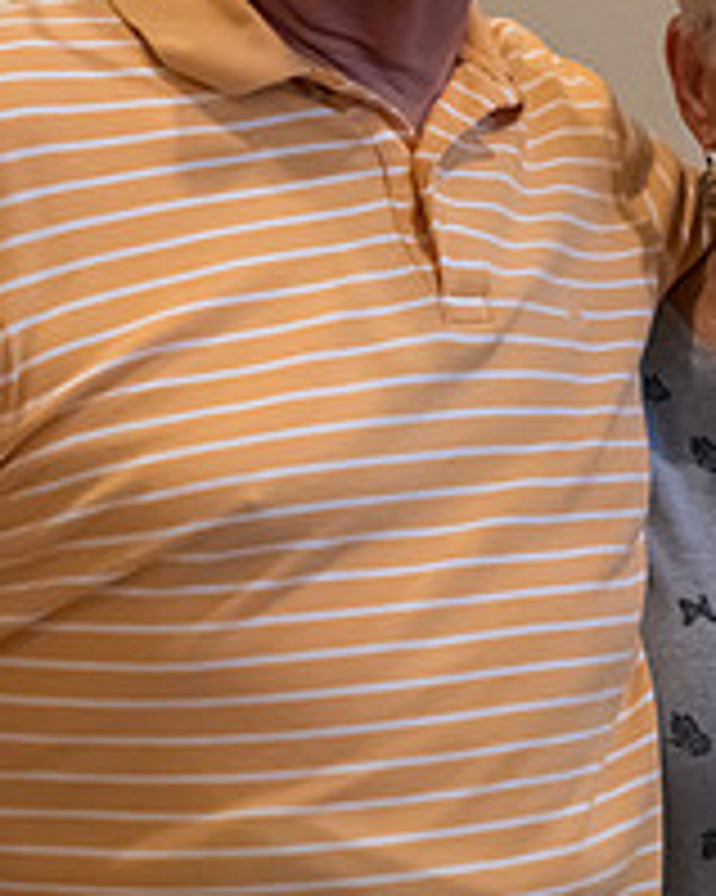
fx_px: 4507
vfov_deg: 11.3
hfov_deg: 9.0
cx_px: 860
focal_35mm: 170
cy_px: 47
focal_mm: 62
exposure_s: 1/200
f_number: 4.5
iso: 6400
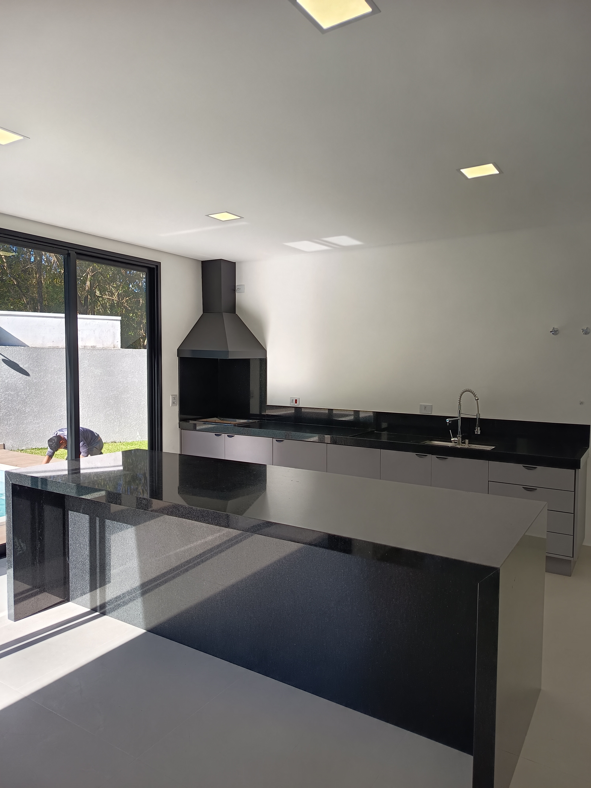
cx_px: 296
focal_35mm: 24
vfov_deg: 71.6
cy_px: 394
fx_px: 546
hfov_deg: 56.8
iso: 56
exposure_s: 1/120
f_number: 1.7
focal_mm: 5.24
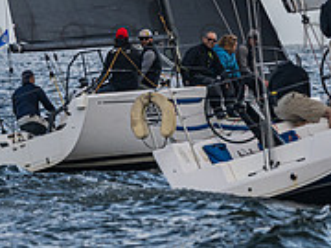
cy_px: -63
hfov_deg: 2.2
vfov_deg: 1.7
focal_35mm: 894
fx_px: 8548
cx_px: 225
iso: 400
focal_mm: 240
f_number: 5.6
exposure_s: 1/2000
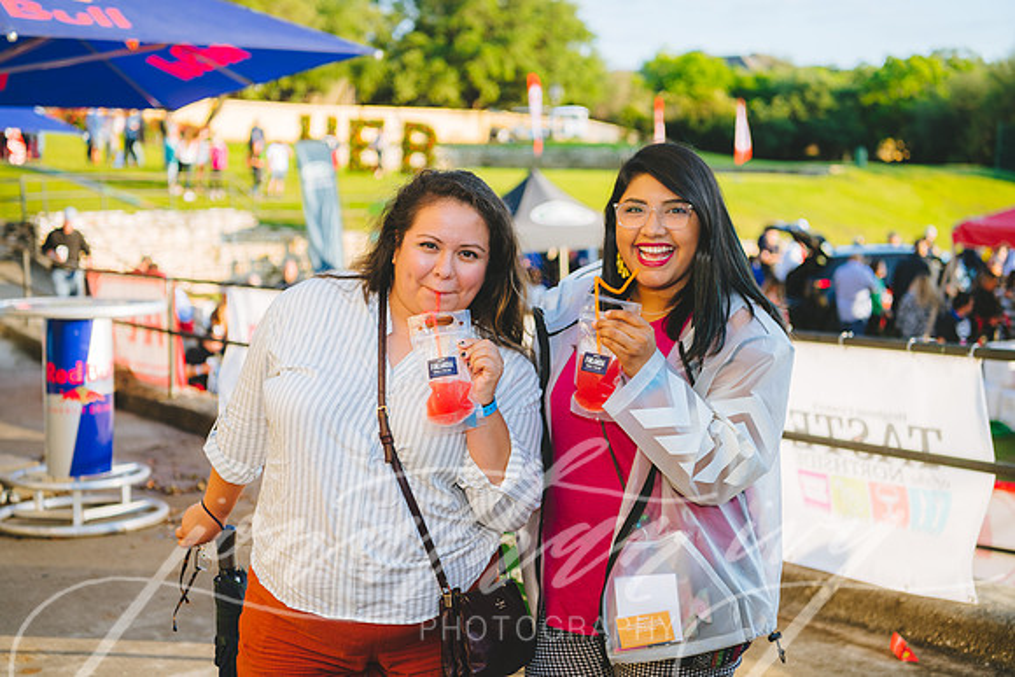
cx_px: 508
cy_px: 338
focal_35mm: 52
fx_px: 1466
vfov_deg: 26.0
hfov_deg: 38.2
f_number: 3.5
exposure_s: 1/160
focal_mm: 52
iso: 64
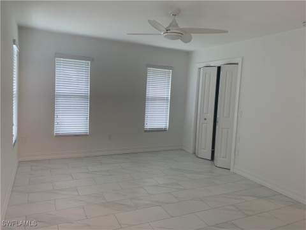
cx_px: 153
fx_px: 230
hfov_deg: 67.3
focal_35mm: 26
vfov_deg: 53.1
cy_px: 115
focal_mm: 4.25
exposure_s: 1/60
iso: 64
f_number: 1.8
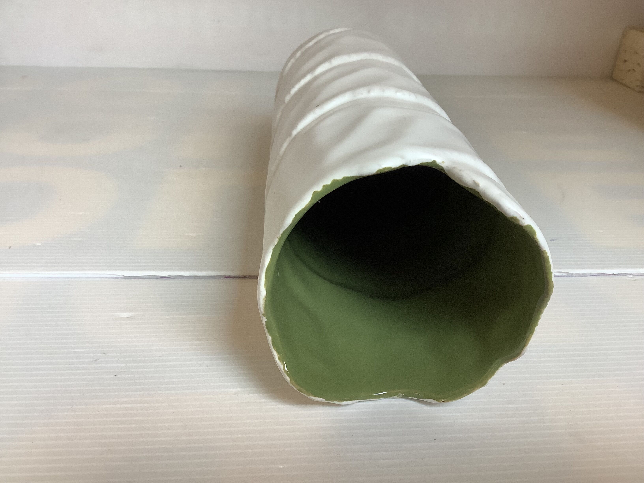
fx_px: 577
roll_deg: -1.1
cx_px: 322
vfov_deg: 45.4
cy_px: 242
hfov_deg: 58.4
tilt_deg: -27.2
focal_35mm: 31
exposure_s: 1/100
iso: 80
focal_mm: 3.3
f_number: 2.4
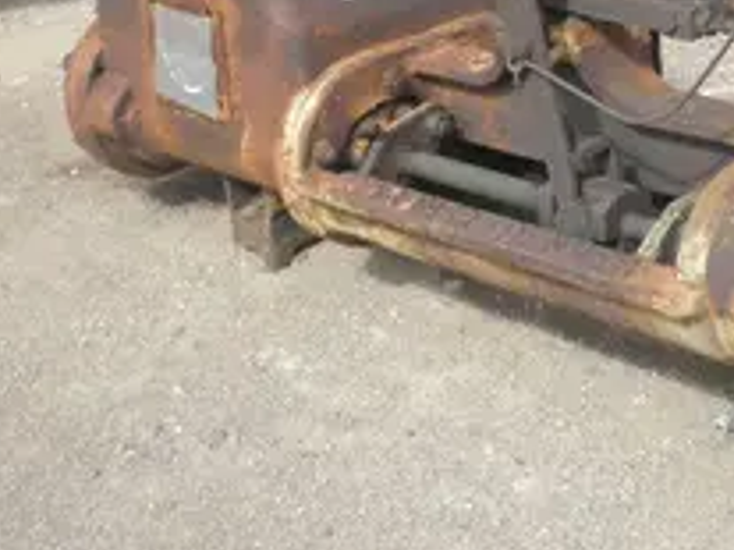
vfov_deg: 17.0
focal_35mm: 85
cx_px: 596
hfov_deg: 22.7
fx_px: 1801
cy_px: 32
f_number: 3.4
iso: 64
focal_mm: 7.9
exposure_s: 1/320
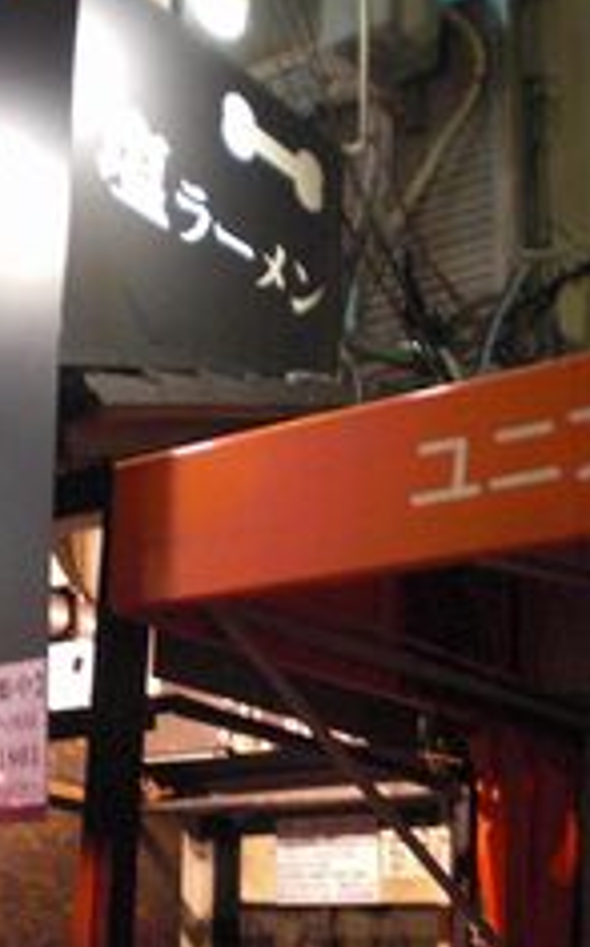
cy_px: 648
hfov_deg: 21.8
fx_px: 1522
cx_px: 155
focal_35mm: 59
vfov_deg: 34.2
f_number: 3.1
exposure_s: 1/13
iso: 800
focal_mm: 6.3
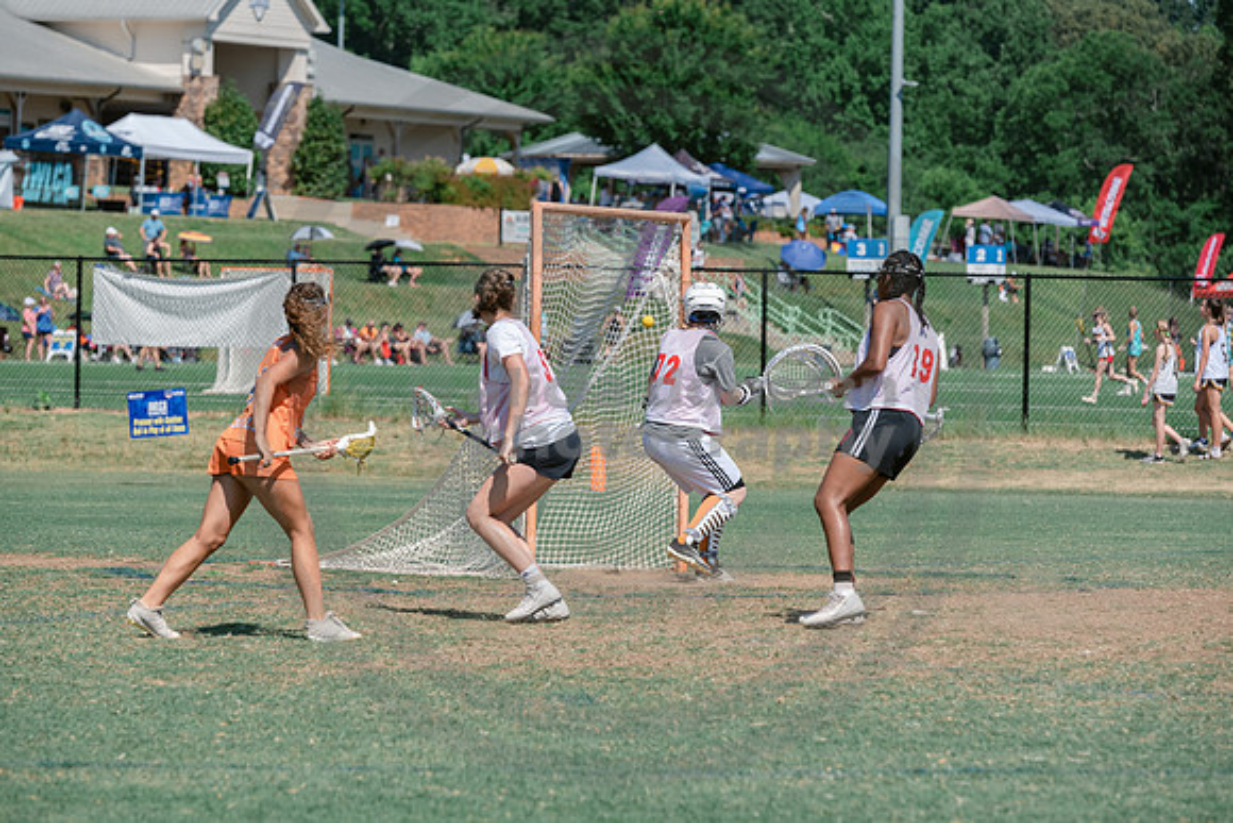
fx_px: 6704
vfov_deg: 7.0
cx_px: 596
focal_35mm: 196
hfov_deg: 10.5
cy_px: 412
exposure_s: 1/2000
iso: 400
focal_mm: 185
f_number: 5.6
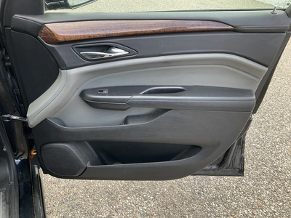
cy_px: 109
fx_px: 244
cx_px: 146
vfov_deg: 48.2
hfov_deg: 61.7
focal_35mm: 29
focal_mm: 3
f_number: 1.8
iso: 20
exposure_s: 1/122
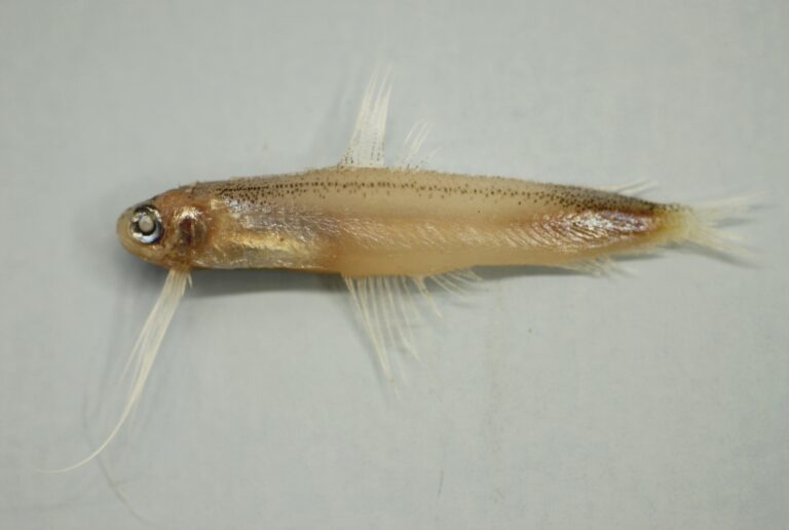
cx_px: 394
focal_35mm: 90
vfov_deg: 15.3
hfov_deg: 22.6
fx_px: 1977
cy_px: 265
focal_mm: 60
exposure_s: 1/20
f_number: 3.5
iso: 100
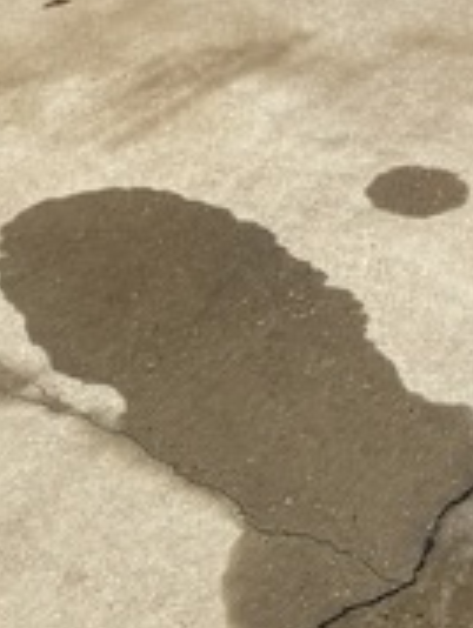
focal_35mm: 138
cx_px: 727
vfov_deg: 13.0
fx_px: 2508
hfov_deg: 10.4
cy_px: -466
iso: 50
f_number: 1.78
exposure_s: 1/135
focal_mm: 6.76
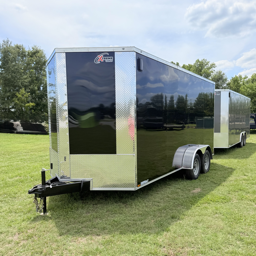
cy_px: 141
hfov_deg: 55.6
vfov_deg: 55.5
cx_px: 129
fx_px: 243
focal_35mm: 29
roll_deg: +1.3
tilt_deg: -3.7
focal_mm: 6.76
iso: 80
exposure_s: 1/5319
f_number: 1.78
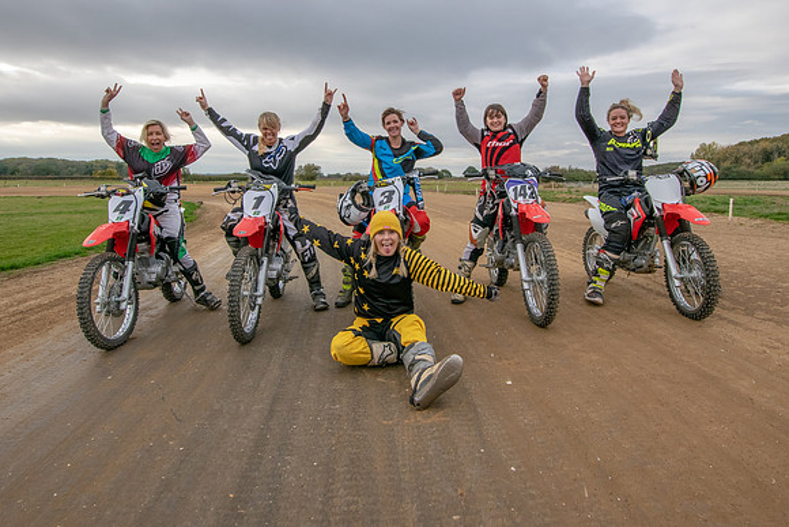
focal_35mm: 23
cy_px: 197
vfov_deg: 54.3
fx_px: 507
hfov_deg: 75.8
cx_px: 388
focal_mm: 12
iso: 400
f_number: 9
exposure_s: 1/200
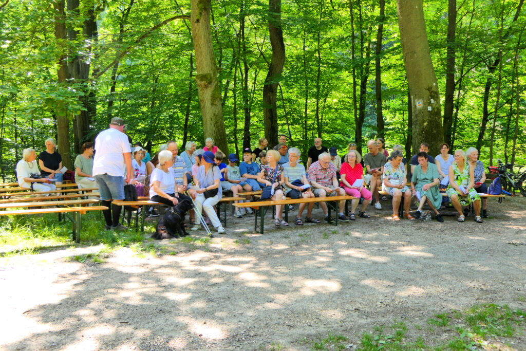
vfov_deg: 40.0
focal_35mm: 33
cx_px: 263
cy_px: 176
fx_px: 482
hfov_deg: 57.2
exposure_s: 1/100
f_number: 3.2
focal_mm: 11.9
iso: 500
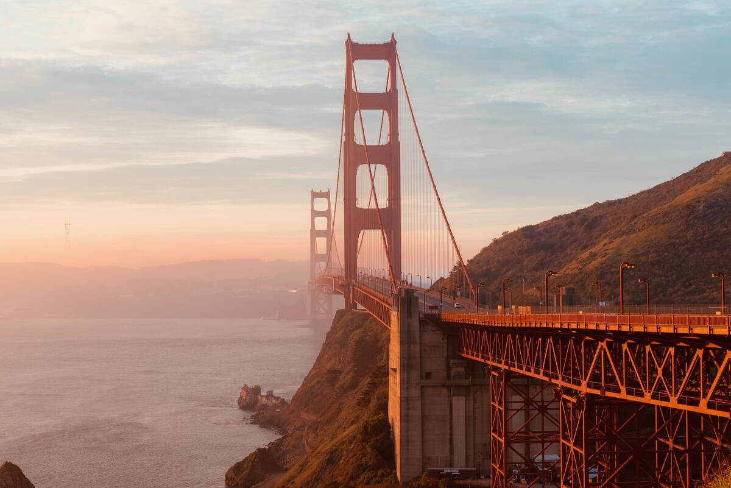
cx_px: 366
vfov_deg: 23.4
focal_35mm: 58
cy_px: 244
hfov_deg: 34.5
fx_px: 1178
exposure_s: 1/60
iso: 400
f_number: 11
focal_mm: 58
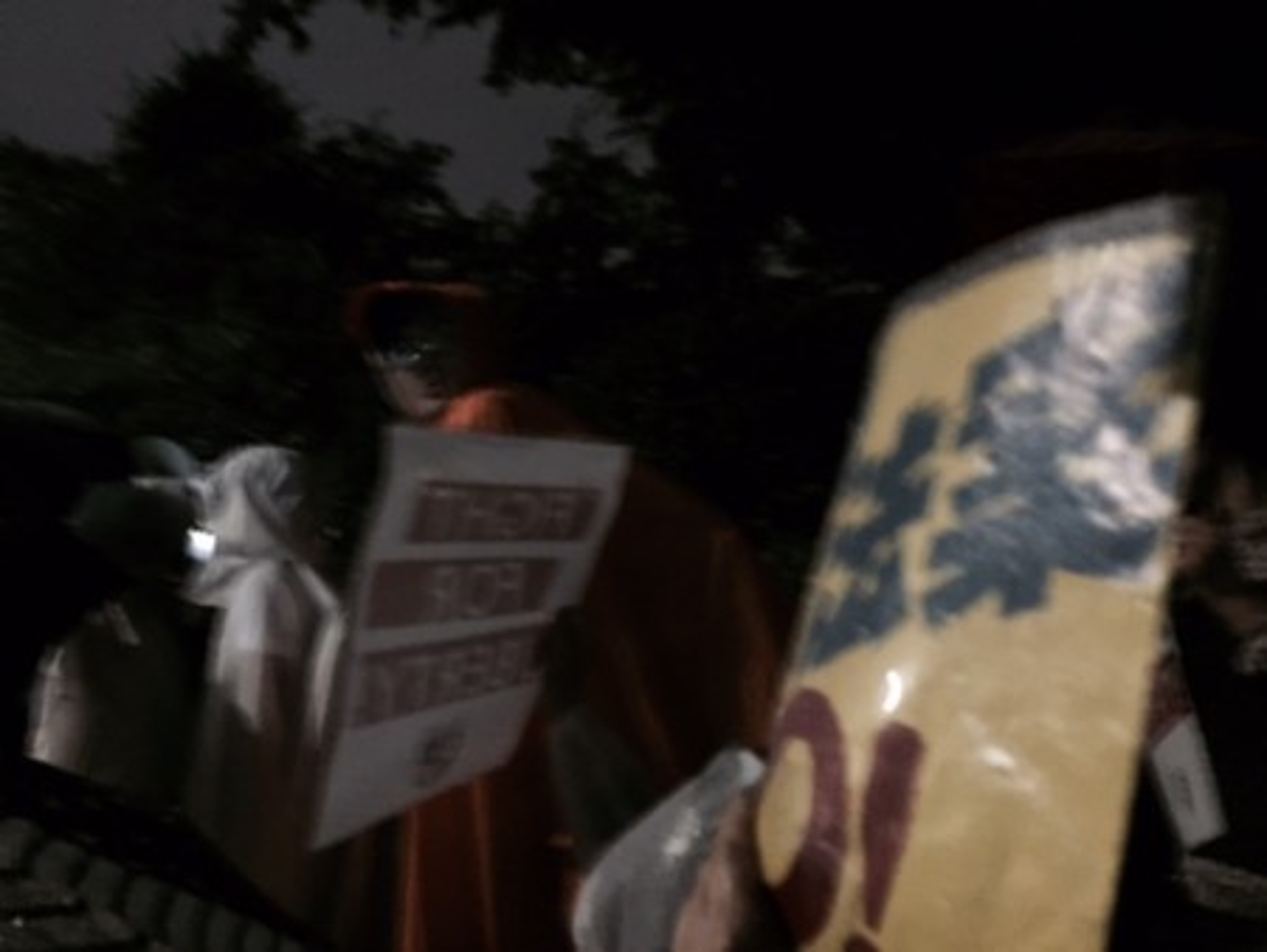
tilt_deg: +11.0
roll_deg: +1.5
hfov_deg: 61.6
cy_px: 476
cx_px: 634
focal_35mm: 29
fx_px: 1062
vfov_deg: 48.3
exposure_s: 1/15
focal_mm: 4.15
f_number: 2.2
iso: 640
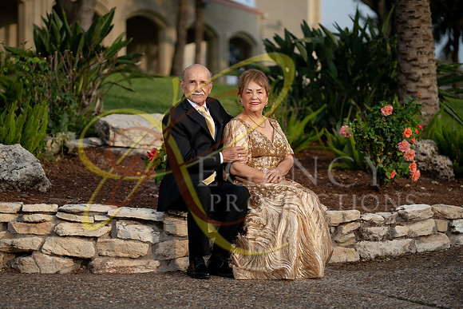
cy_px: 154
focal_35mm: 85
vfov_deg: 16.1
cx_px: 232
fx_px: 1093
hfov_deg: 23.9
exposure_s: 1/2500
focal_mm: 85
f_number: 2.2
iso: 200
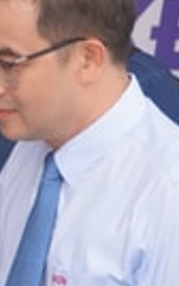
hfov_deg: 3.8
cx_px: -292
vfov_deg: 6.1
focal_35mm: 344
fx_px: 2679
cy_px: 124
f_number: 4
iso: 320
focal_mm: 56
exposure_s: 1/160
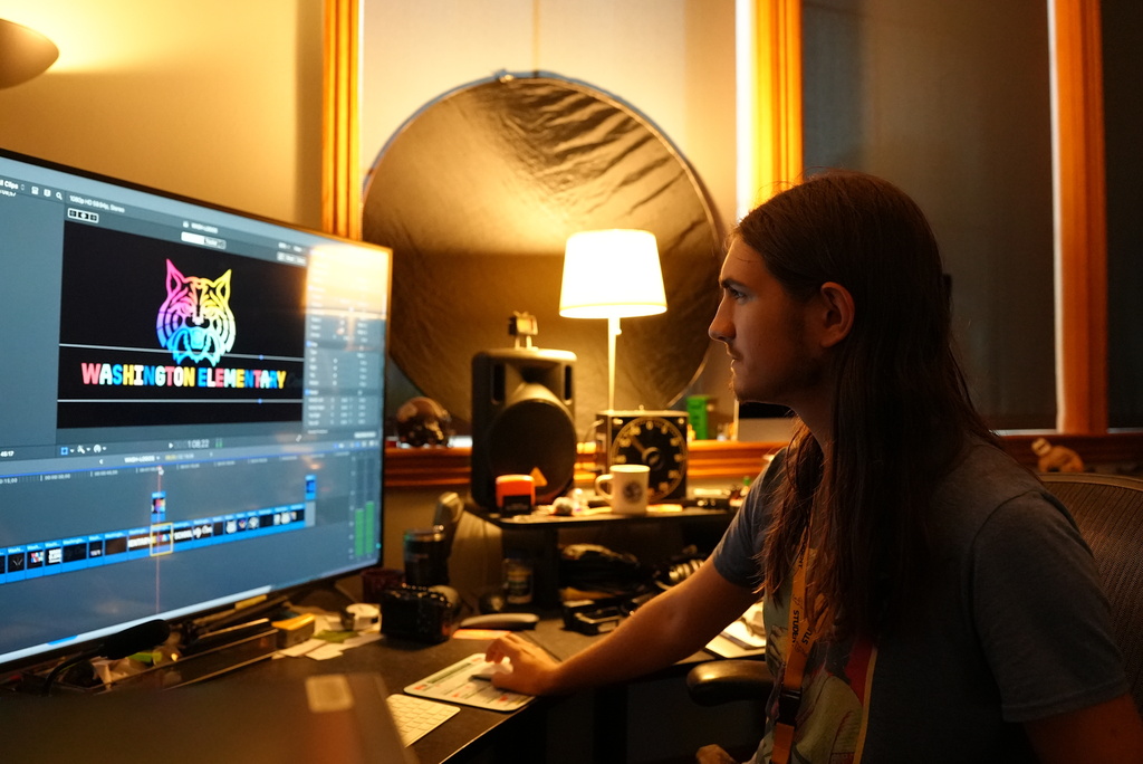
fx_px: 889
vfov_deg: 46.5
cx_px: 572
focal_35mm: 28
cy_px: 382
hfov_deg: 65.4
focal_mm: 28
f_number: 3.2
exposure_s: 1/160
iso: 12800
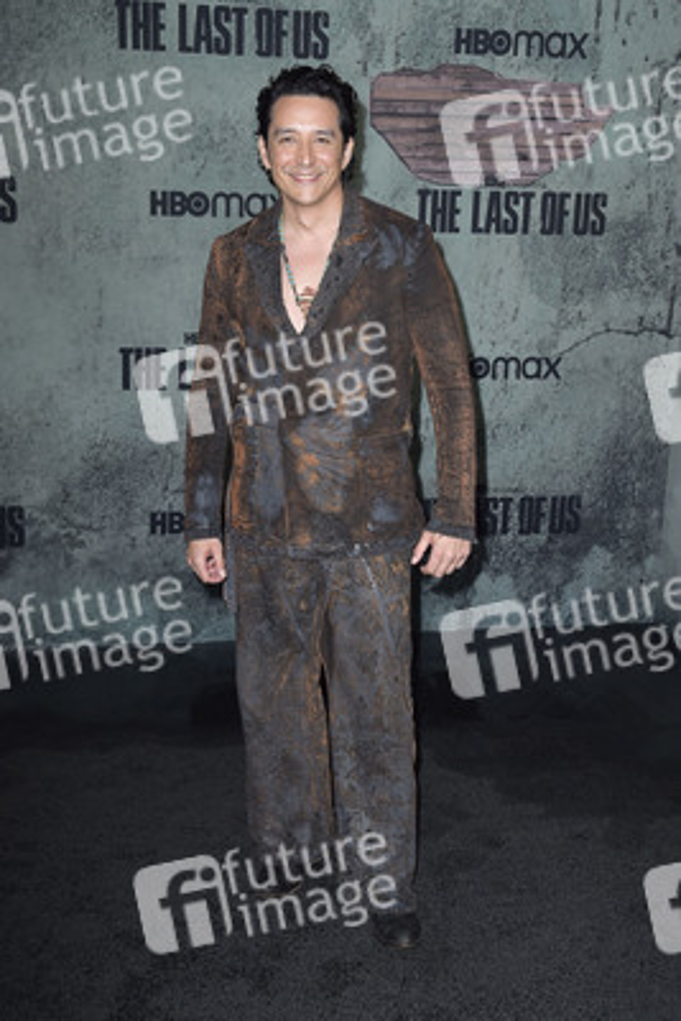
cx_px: 340
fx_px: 1247
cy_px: 510
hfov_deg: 30.5
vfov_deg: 44.5
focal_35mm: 44
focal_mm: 44
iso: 640
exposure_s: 1/250
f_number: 6.3
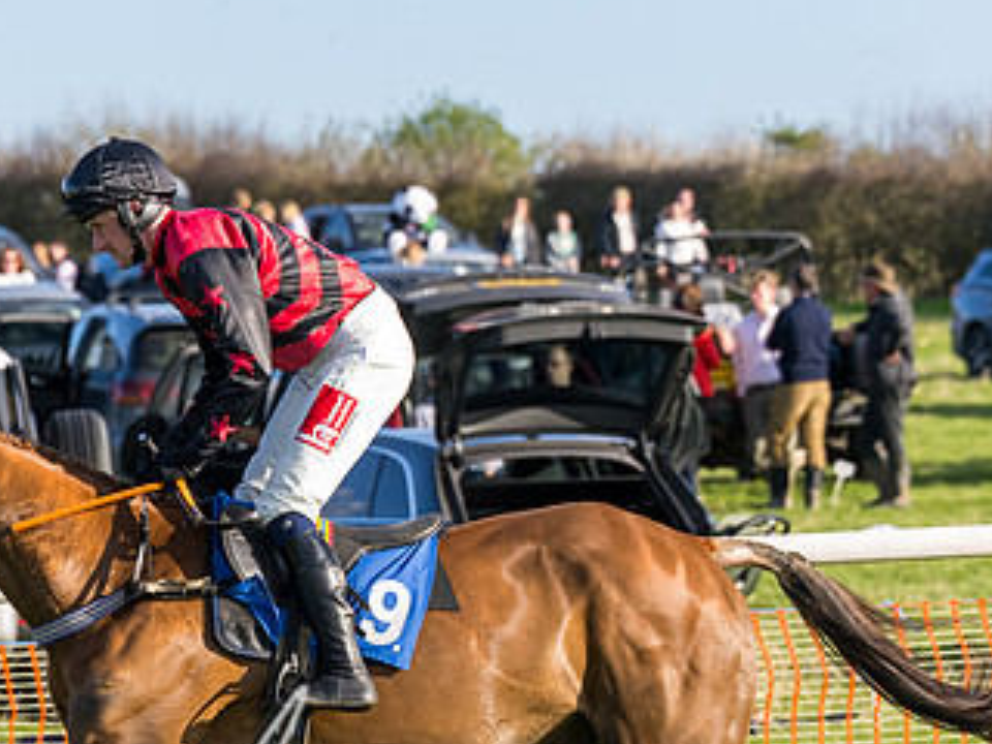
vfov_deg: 4.1
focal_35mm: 359
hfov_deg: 5.5
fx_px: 10288
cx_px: 308
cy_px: 654
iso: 400
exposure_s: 1/1600
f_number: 4
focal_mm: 103
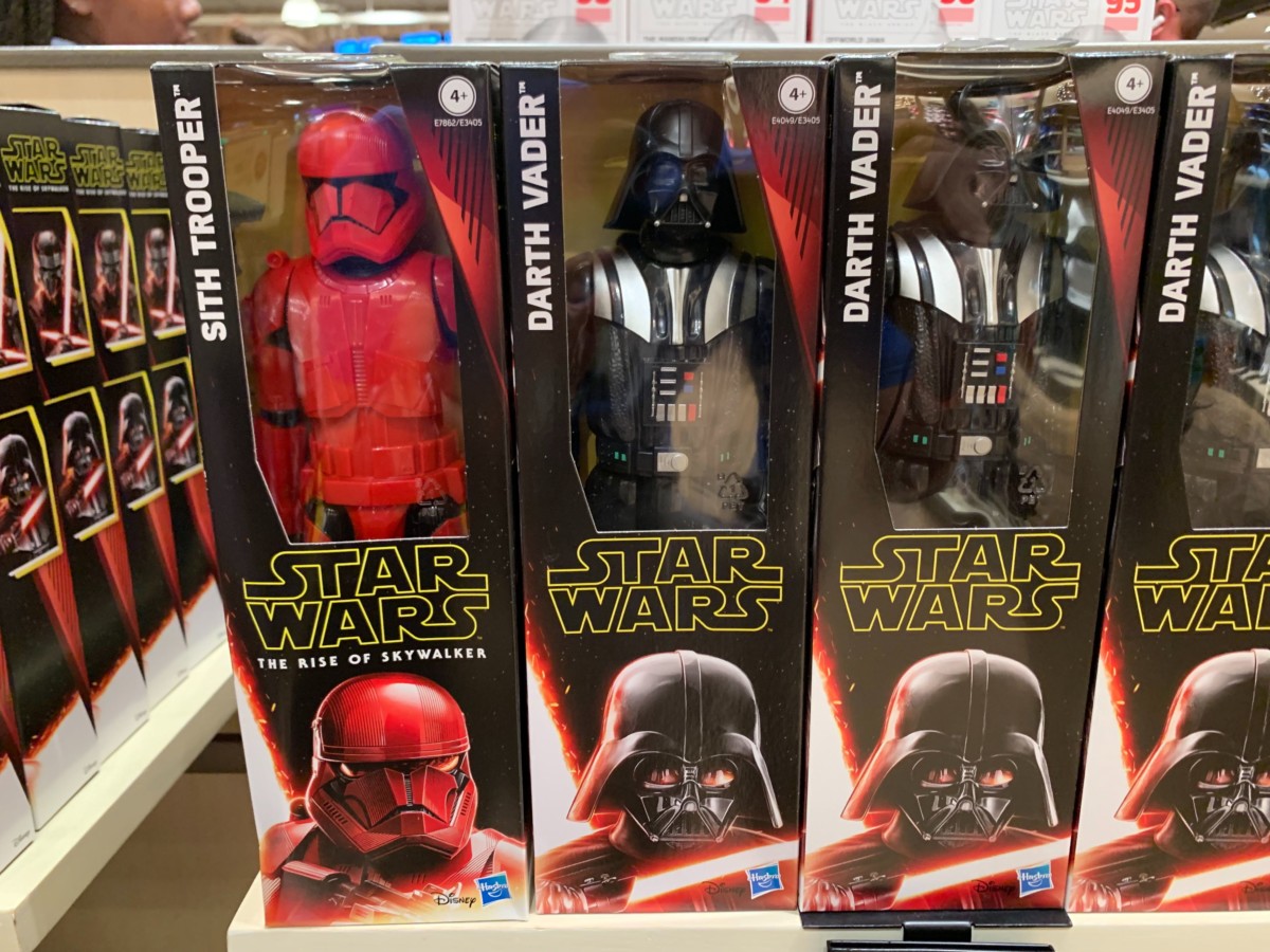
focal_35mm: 26
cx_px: 635
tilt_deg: -13.9
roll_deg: -1.2
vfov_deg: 53.1
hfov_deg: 67.3
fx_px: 954
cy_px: 476
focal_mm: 4.25
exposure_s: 1/40
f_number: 1.8
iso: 400
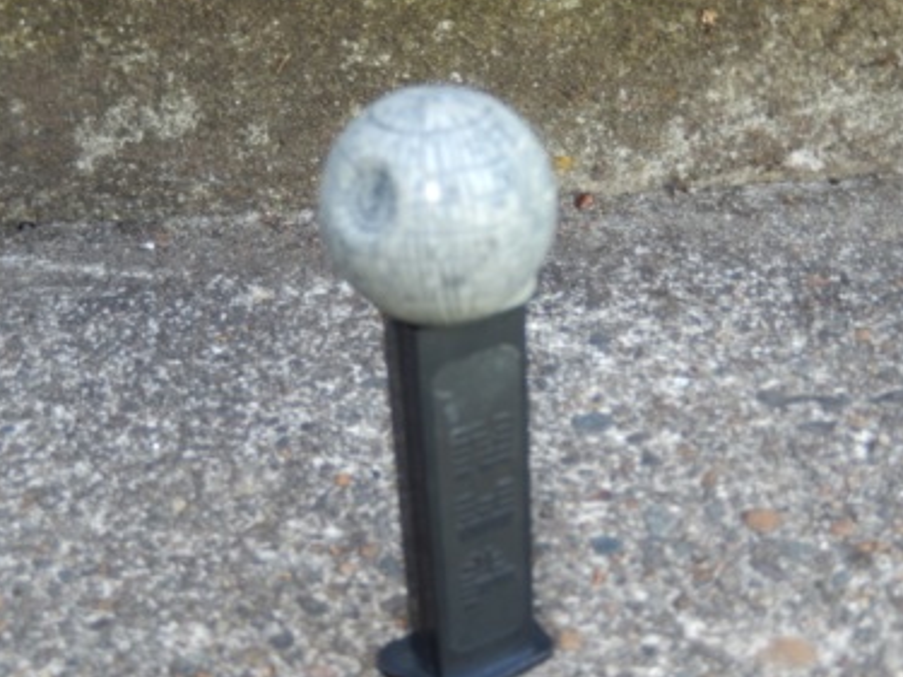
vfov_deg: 29.6
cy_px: 369
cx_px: 445
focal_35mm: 49
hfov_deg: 38.9
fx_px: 1278
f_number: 4.2
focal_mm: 7.3
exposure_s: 1/40
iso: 125
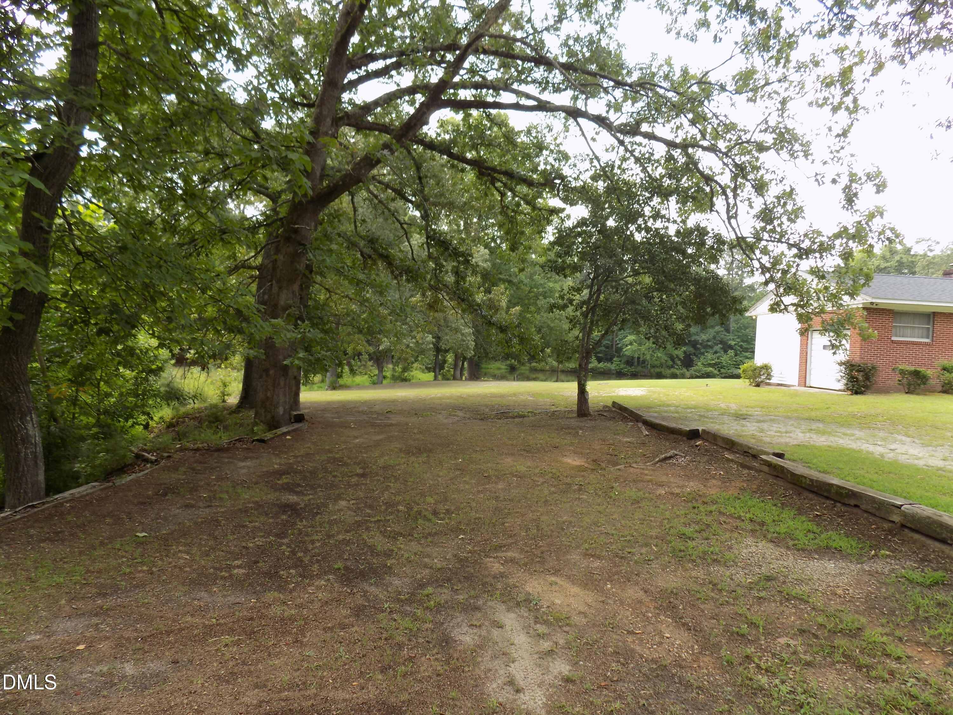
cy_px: 358
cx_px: 476
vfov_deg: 58.9
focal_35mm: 23
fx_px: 633
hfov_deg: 73.9
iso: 80
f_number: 3.1
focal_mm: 4
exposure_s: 1/125
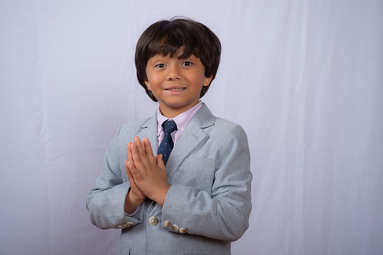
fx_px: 702
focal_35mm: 66
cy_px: 128
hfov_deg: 30.5
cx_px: 192
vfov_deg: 20.6
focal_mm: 66
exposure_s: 1/160
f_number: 8
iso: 250
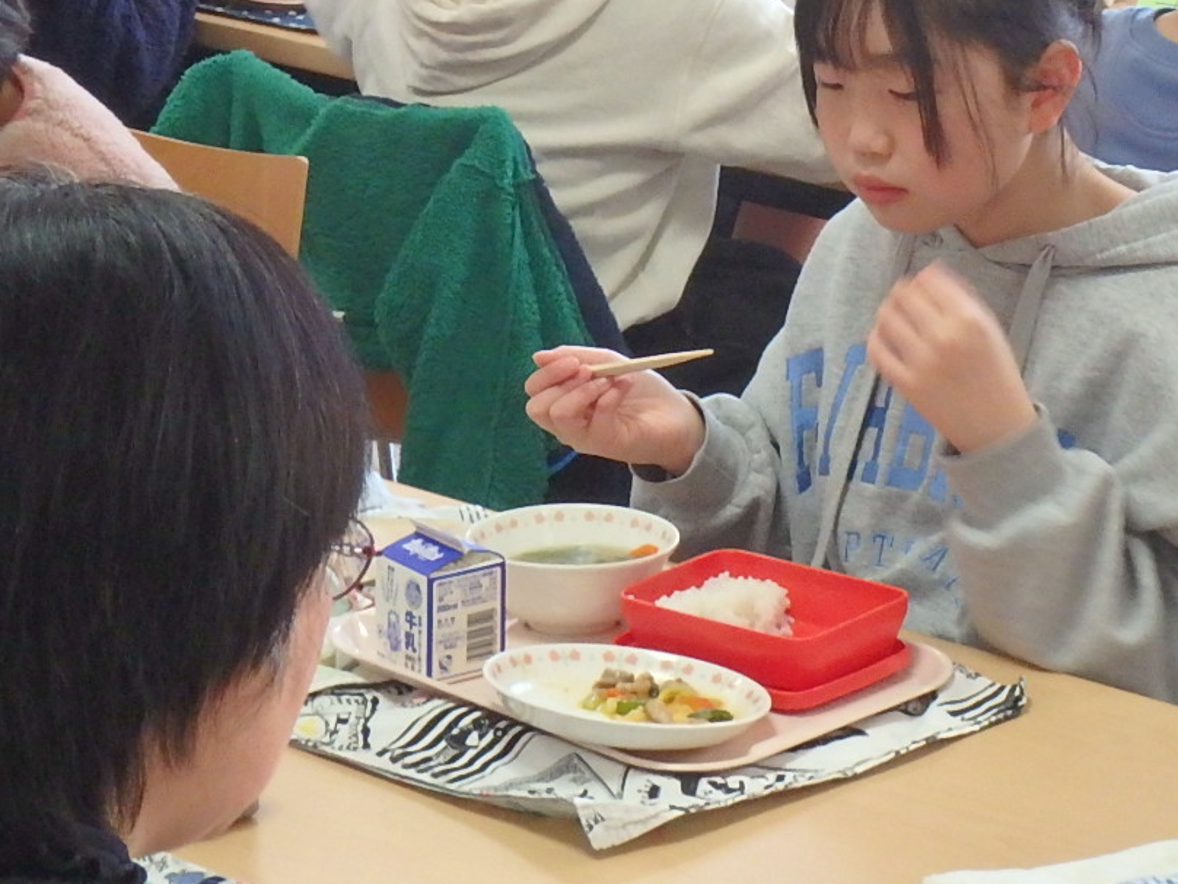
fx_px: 4288
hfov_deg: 15.5
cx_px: 1058
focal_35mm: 126
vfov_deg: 11.7
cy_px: 39
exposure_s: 1/50
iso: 400
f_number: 5.2
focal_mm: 9.4
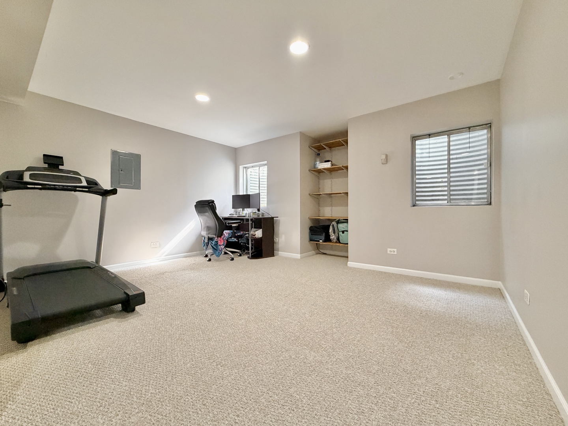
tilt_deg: -1.1
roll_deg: +0.1
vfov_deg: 85.7
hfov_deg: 102.1
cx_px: 284
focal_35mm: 14
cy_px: 213
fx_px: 230
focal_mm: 2.22
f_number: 2.2
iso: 400
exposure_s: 1/60
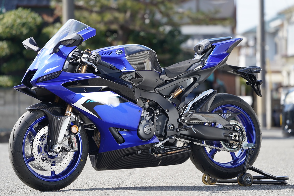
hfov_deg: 8.9
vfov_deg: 5.9
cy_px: 98
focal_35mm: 232
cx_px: 147
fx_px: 1895
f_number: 5.6
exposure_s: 1/250
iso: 125
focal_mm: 232
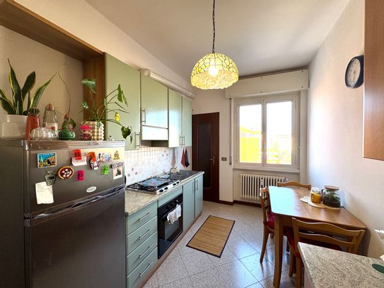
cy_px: 144
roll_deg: +0.2
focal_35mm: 14
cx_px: 192
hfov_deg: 102.1
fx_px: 155
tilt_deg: -0.6
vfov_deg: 85.7
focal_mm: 2.22
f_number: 2.2
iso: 80
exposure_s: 1/100
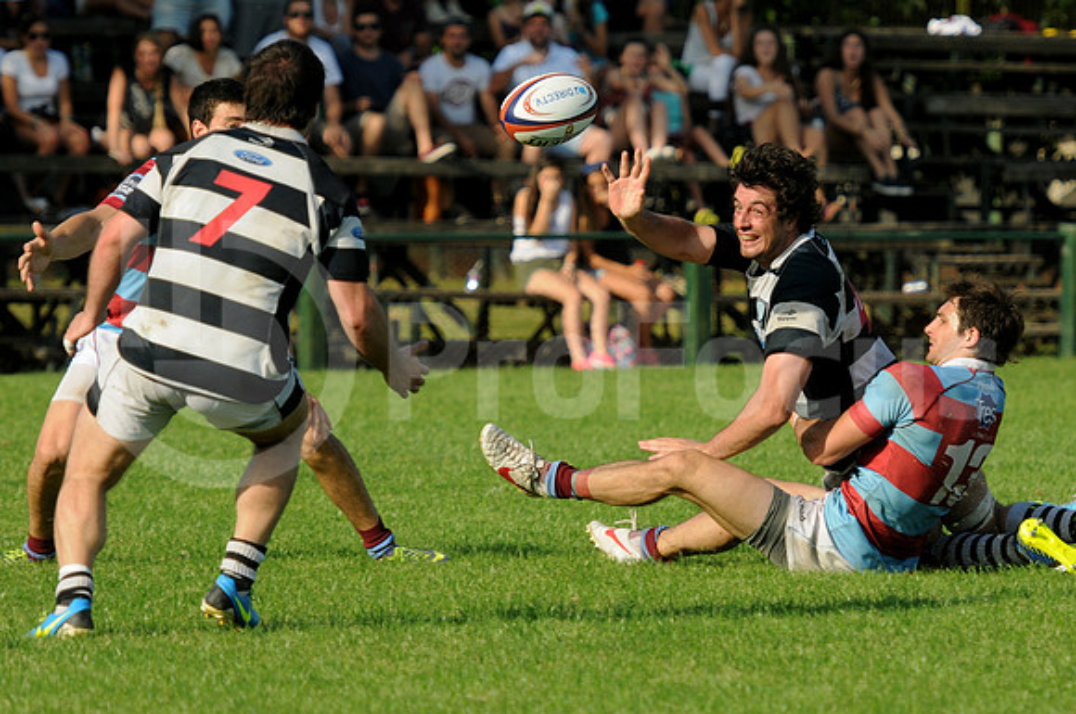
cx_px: 538
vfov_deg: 5.1
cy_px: 357
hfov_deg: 7.6
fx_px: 8059
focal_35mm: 270
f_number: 4
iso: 320
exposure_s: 1/1000
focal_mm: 180
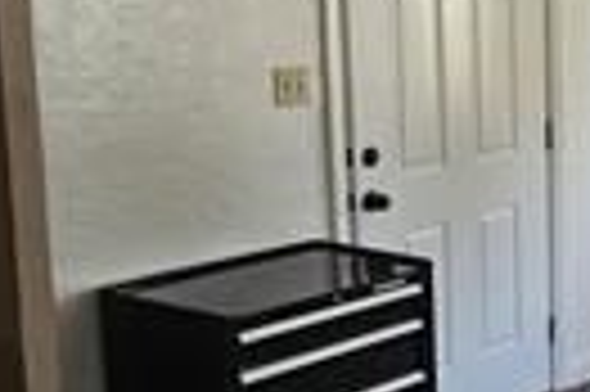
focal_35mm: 82
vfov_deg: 16.6
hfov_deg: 20.3
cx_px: 950
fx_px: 1342
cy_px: 223
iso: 200
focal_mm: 6.3
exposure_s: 1/120
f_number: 1.7
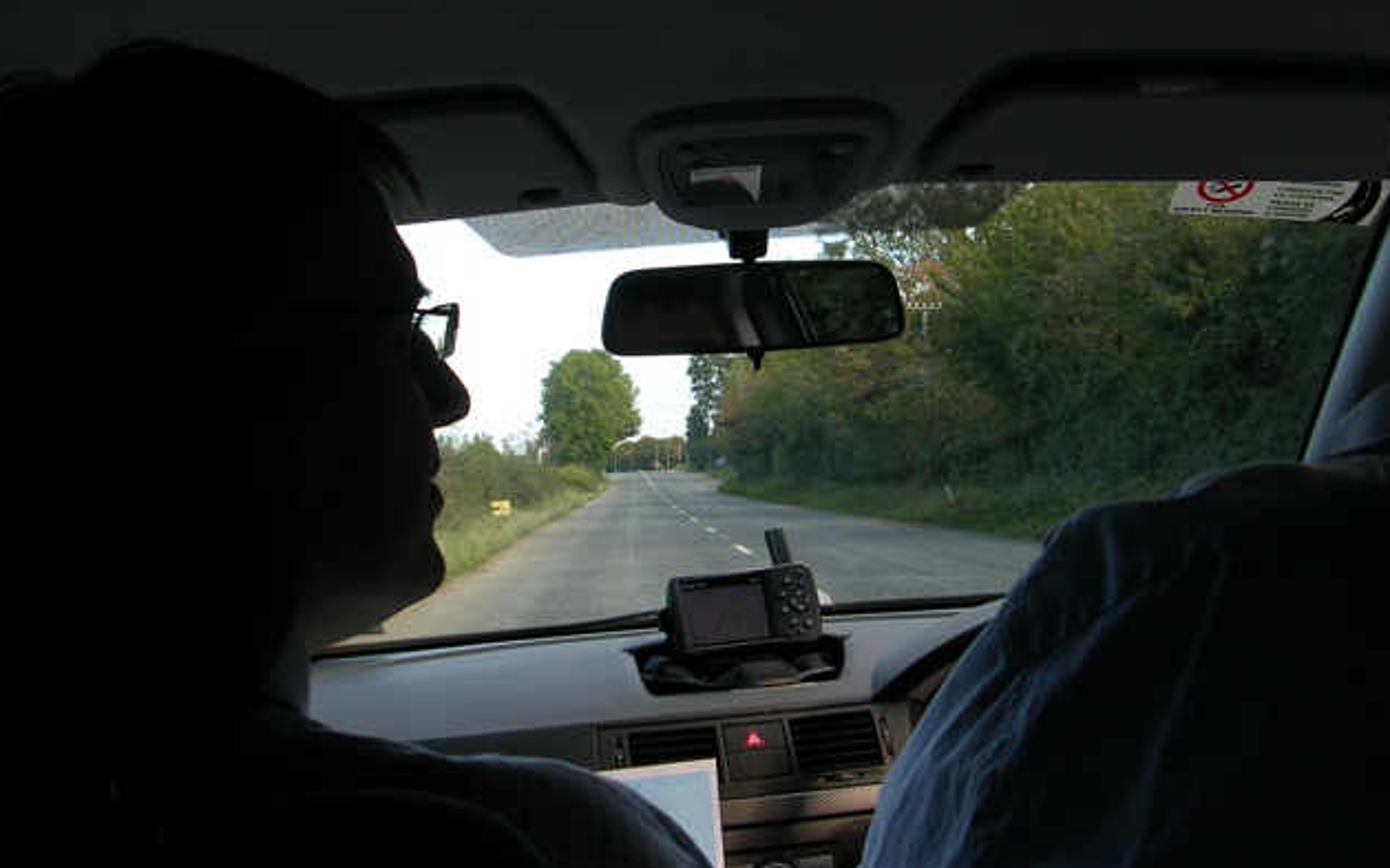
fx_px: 1553
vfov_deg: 31.2
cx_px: 694
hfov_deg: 48.2
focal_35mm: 41
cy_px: 402
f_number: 2.8
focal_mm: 5.8
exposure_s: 1/197
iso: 50
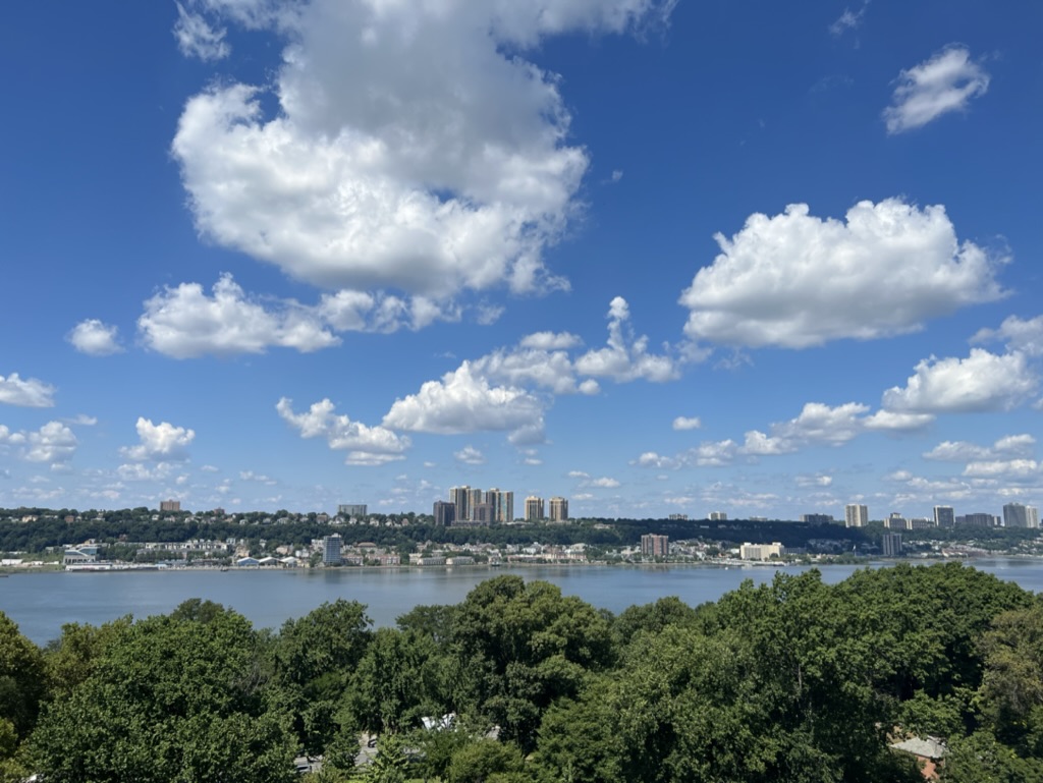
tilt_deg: +9.6
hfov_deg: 67.3
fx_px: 784
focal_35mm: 26
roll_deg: -0.4
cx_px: 522
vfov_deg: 53.1
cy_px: 392
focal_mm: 5.7
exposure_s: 1/7463
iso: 50
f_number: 1.5
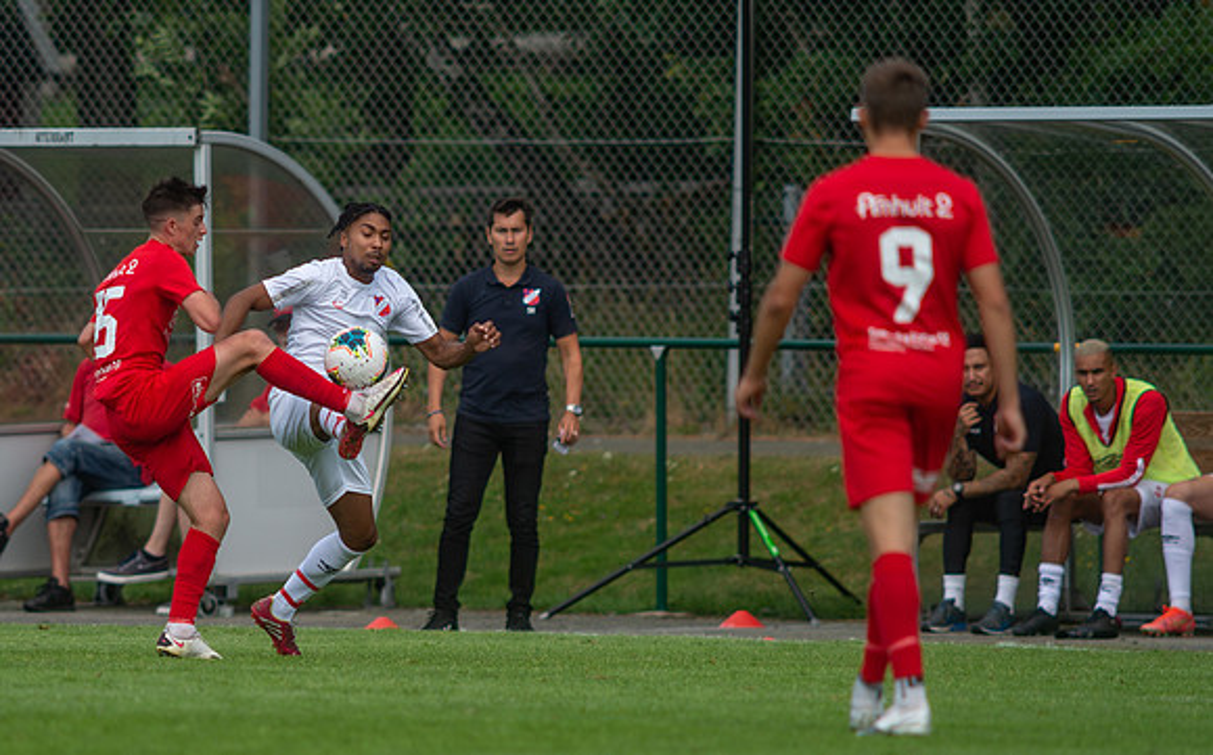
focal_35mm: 623
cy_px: 459
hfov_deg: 3.4
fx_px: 20565
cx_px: 331
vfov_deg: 2.1
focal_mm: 420
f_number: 4
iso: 160
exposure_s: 1/1250
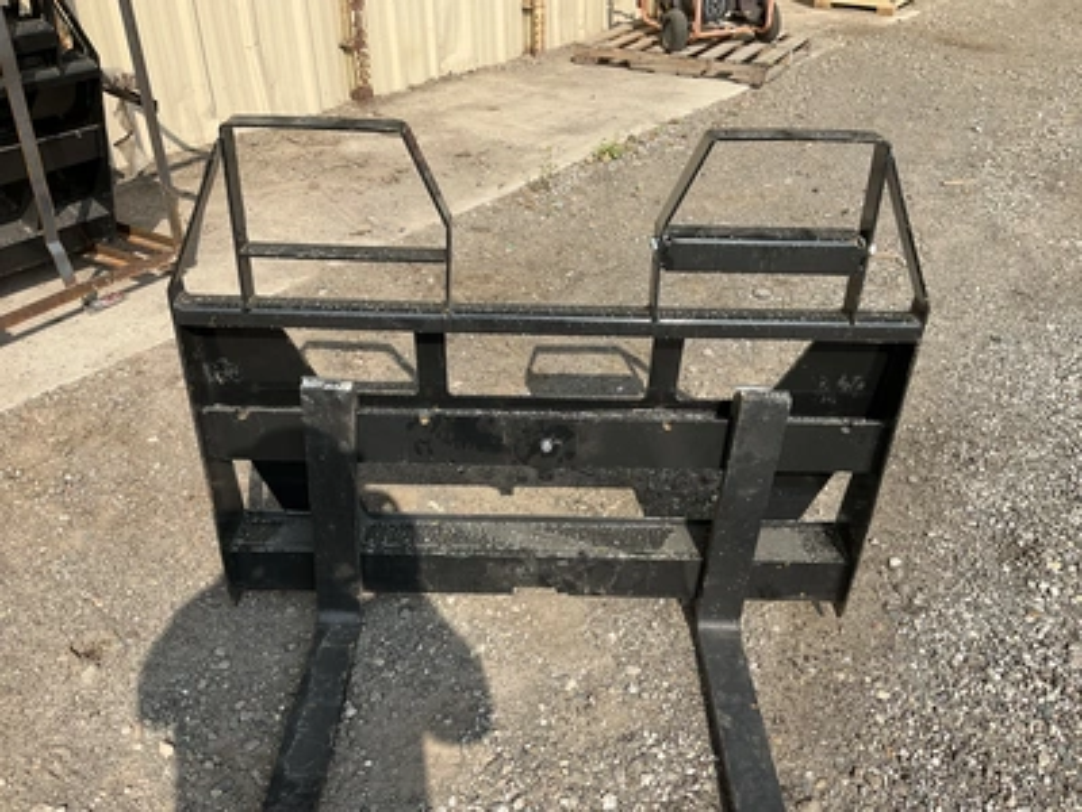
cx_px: 541
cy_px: 406
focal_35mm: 29
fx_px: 906
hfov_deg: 61.7
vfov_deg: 48.2
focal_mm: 3
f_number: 1.8
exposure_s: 1/1377
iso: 25
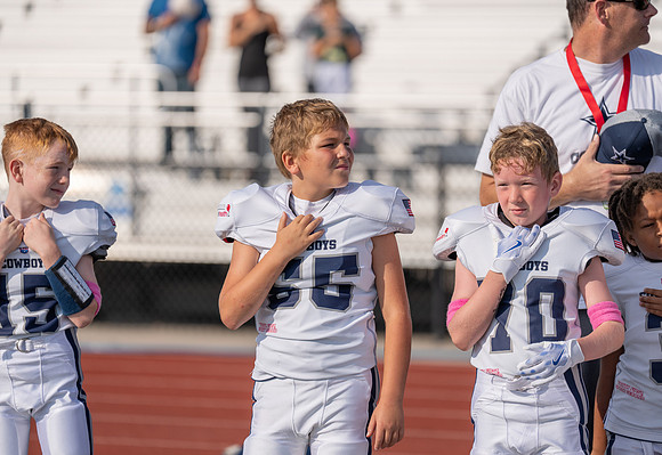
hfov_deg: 10.4
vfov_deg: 7.2
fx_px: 3623
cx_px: 331
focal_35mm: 195
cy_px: 228
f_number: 2.8
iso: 100
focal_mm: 191
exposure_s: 1/4000
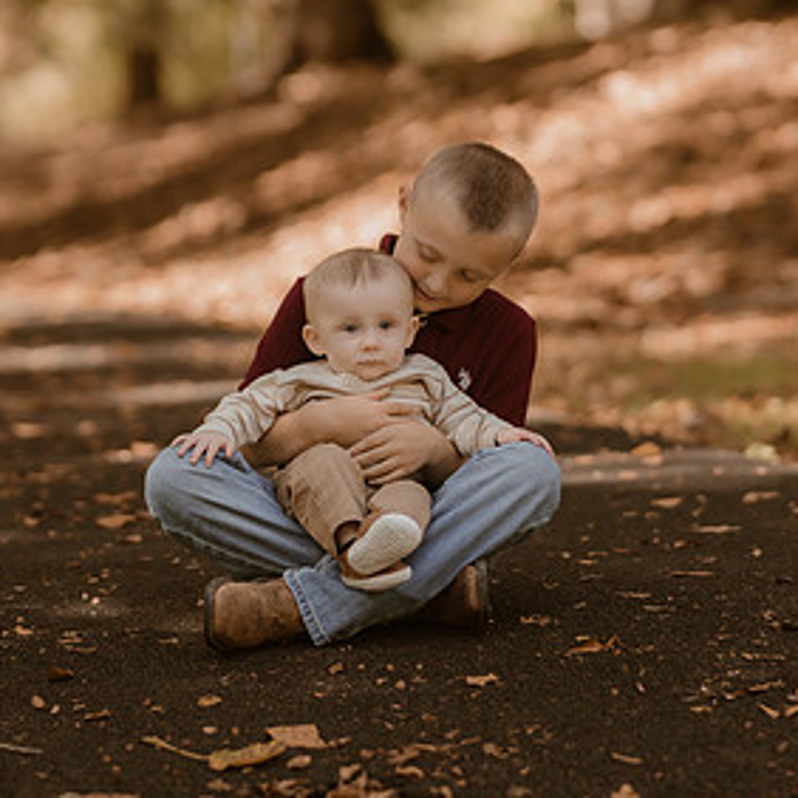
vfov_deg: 10.2
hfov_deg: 10.2
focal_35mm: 172
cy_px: 365
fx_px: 4486
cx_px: 413
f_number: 1.8
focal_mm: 85
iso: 320
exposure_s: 1/800
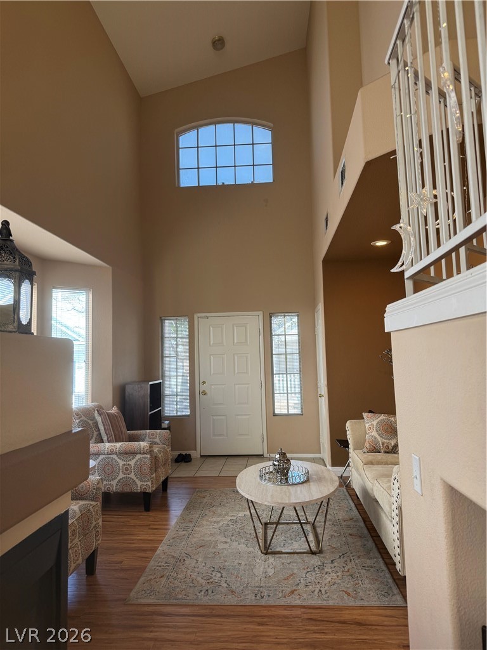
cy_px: 325
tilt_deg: +4.9
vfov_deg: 71.6
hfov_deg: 56.8
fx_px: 450
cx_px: 244
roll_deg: +2.1
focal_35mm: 24
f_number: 1.78
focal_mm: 6.76
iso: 125
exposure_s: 1/120
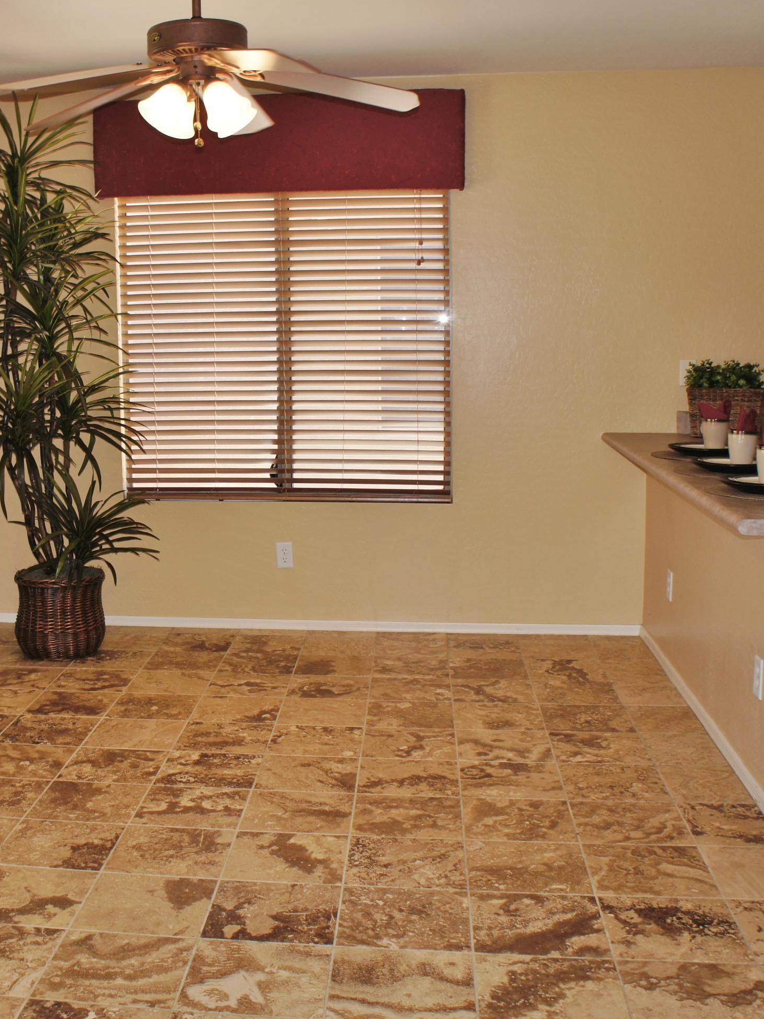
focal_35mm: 40
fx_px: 1177
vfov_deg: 46.8
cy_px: 507
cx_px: 203
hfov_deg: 35.3
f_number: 4.5
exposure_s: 1/60
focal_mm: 18
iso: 200
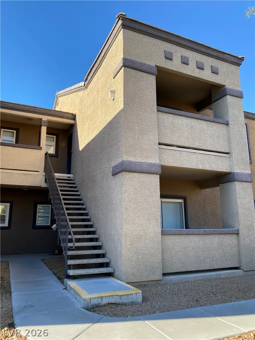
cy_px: 170
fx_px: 255
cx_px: 128
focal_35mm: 26
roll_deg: -0.5
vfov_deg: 67.3
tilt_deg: +12.3
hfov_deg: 53.1
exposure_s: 1/685
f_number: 1.8
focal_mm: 4.25
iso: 32
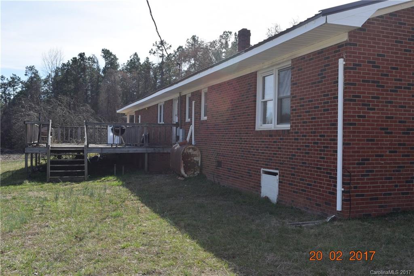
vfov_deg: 36.9
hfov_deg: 53.1
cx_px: 207
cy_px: 138
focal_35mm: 36
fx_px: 414
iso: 100
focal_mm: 24
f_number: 10
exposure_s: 1/200
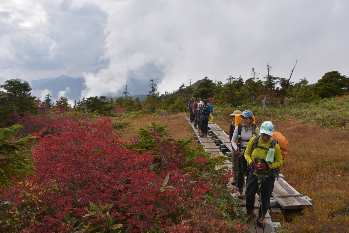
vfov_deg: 43.6
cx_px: 174
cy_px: 116
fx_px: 291
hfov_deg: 61.9
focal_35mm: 30
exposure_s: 1/250
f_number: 8
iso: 125
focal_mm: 20
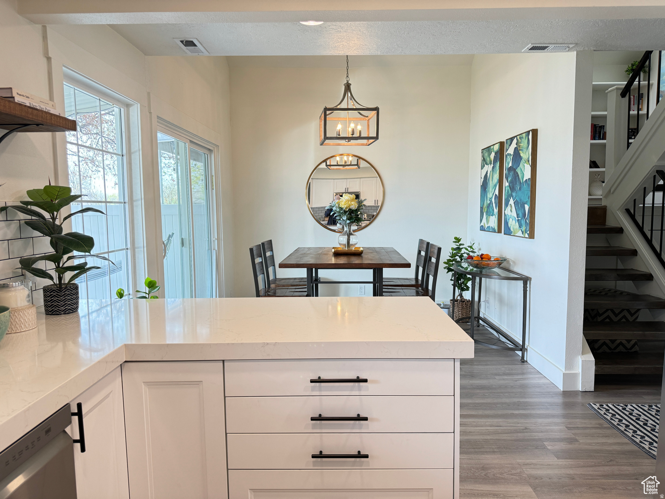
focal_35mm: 24
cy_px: 250
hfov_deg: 71.6
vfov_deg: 56.8
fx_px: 461
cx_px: 332
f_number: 1.78
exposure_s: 1/120
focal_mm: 6.76
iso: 200
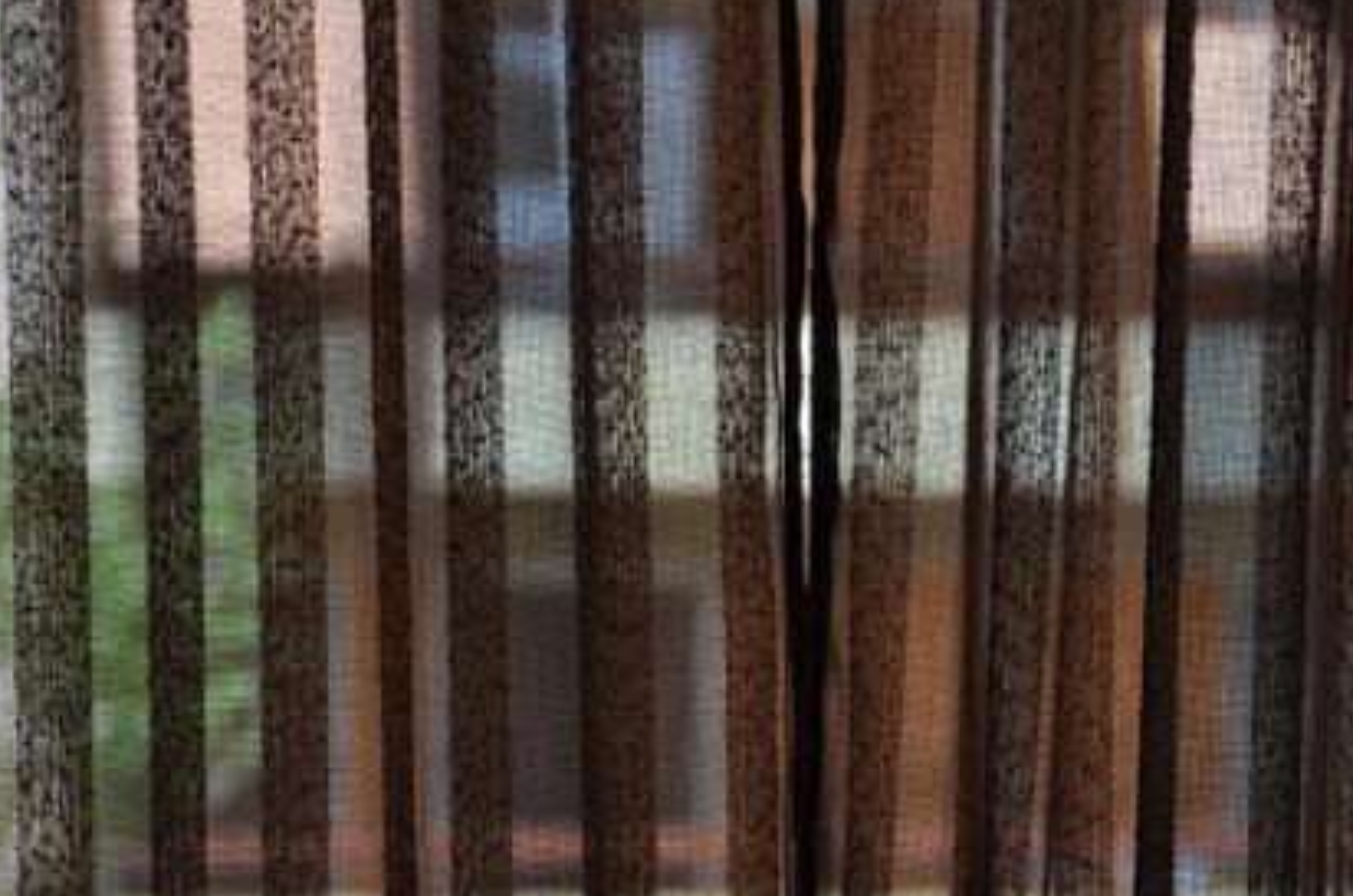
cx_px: 836
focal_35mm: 207
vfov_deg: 6.6
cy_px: 578
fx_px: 7754
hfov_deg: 10.0
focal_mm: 95
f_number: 5.6
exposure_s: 1/500
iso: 320
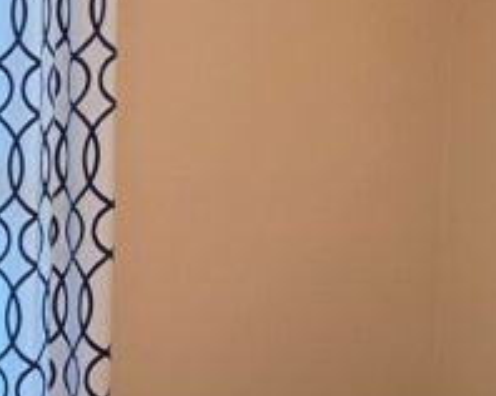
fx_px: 1774
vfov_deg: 12.7
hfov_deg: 15.9
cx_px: 204
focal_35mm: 121
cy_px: 263
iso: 200
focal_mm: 5.4
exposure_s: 1/120
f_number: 1.8
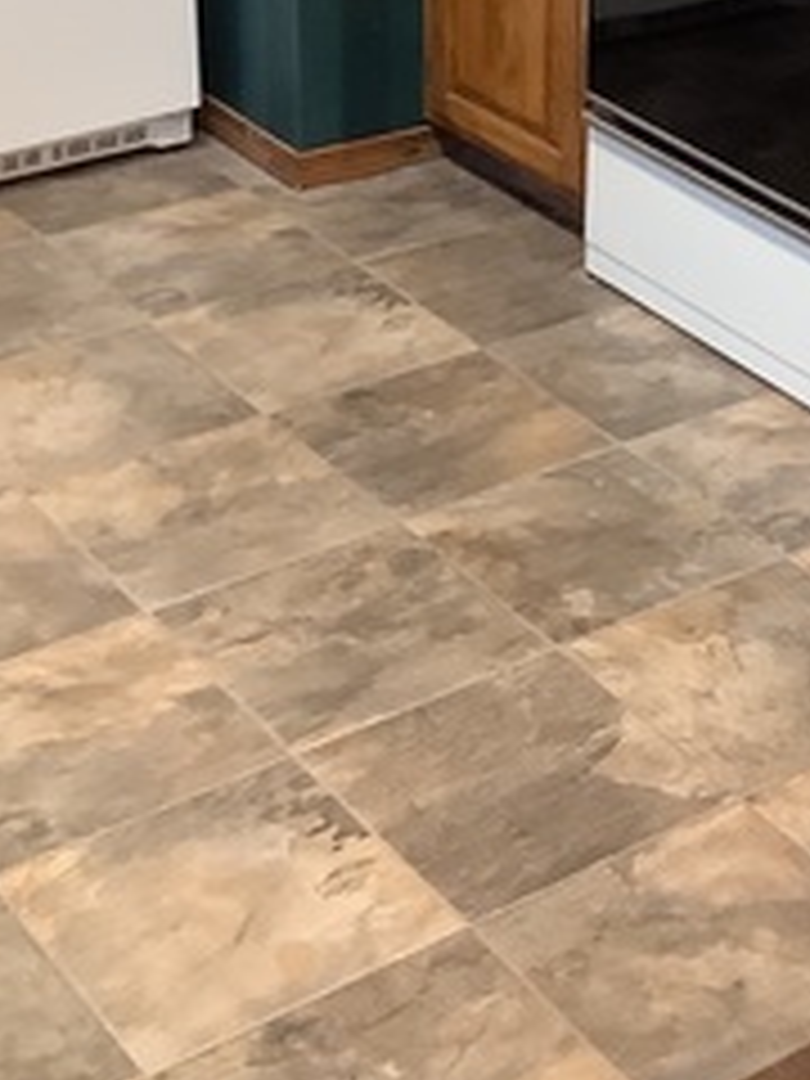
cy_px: -34
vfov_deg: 21.8
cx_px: 747
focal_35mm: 86
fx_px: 2683
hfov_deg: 16.9
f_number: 2.4
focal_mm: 3.3
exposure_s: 1/60
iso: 320
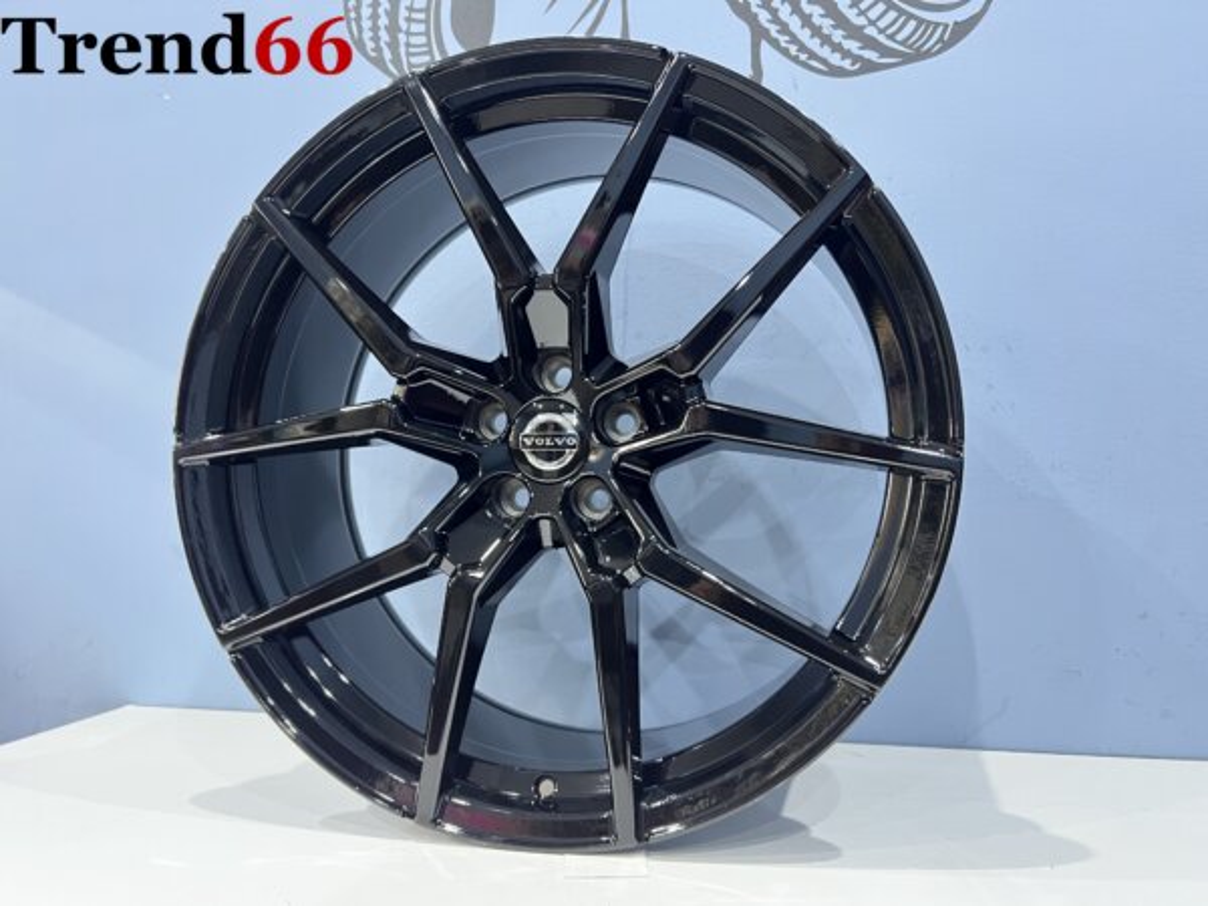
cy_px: 453
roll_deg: +0.6
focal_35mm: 26
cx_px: 604
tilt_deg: +2.7
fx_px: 907
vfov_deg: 53.1
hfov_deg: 67.3
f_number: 1.5
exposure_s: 1/25
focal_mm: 5.7
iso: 640
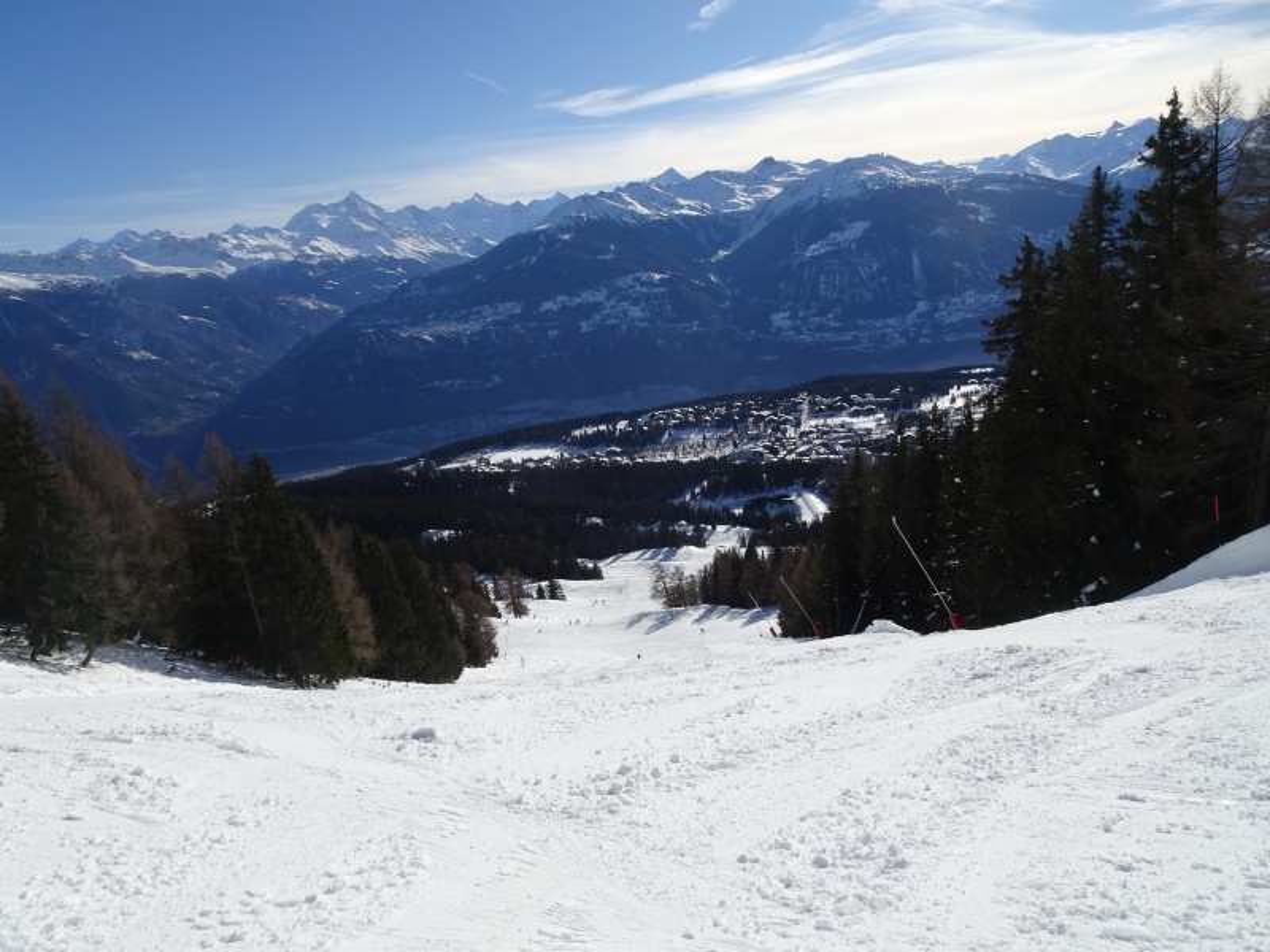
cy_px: 476
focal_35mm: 24
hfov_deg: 71.6
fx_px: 881
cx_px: 635
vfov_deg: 56.8
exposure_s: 1/2000
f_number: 3.5
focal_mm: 4.1
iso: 80
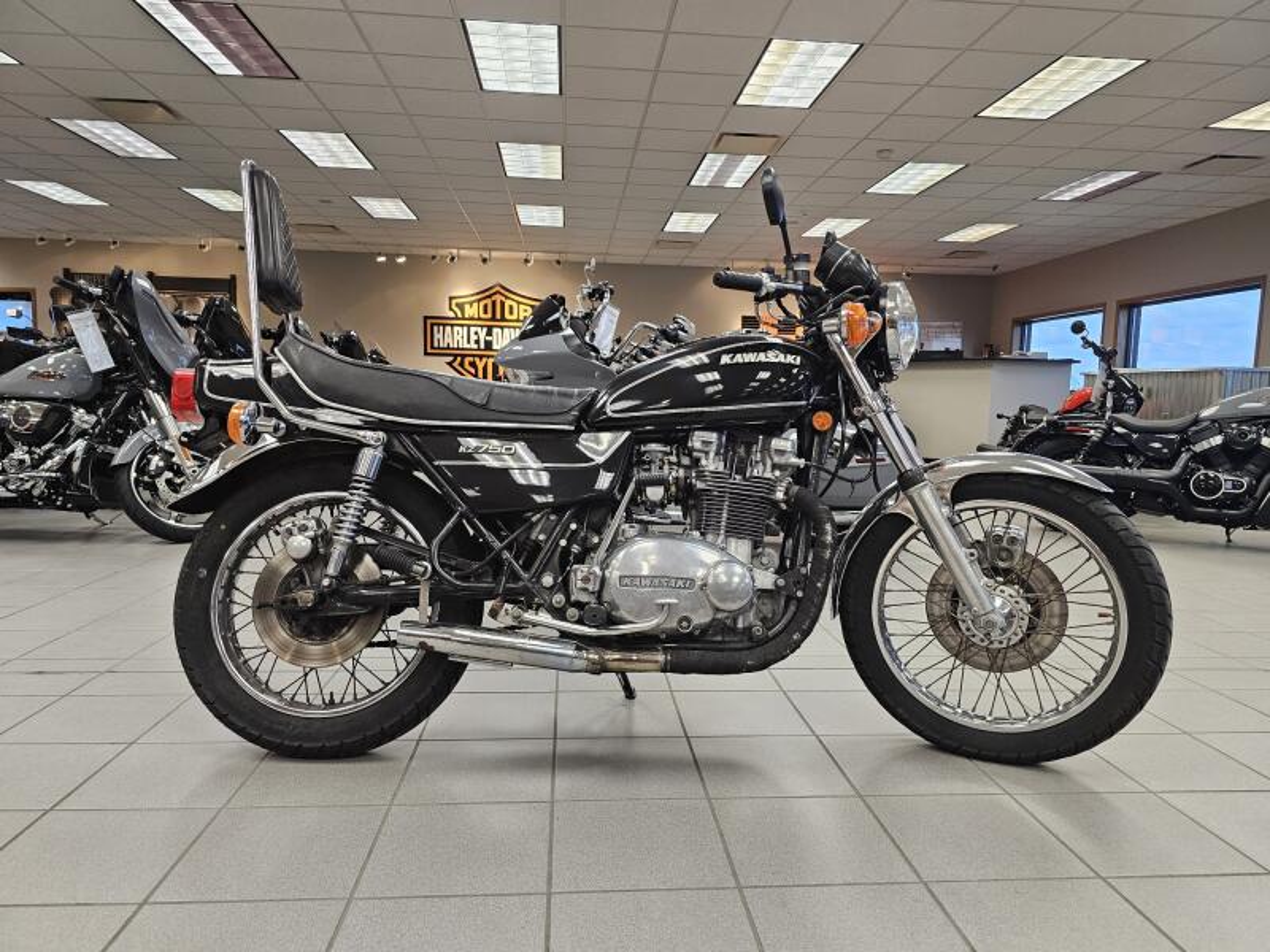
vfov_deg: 58.9
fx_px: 844
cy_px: 476
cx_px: 635
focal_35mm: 23
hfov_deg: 73.9
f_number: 1.7
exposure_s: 1/120
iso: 250
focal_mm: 6.3
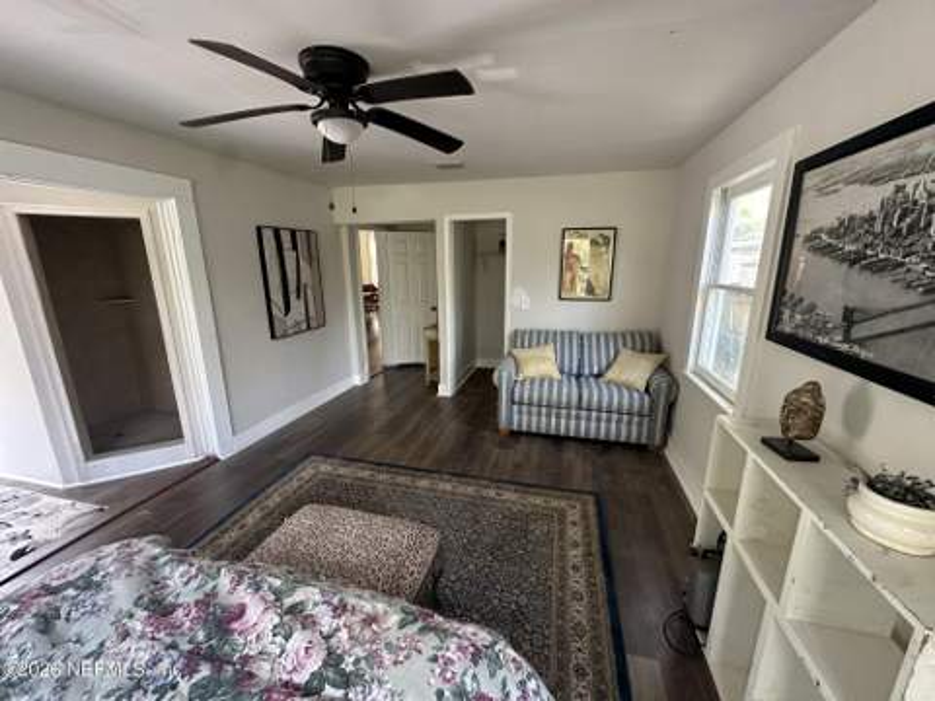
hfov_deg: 102.1
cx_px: 468
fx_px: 378
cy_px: 350
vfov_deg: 85.7
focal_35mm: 14
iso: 250
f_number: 2.2
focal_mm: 2.22
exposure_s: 1/99
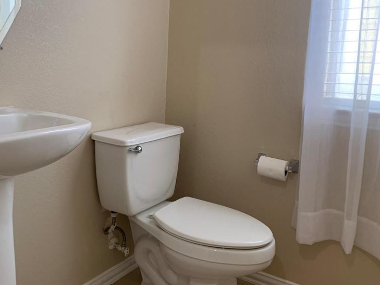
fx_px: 384
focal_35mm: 35
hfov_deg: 52.0
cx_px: 138
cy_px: 110
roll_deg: -1.6
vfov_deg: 40.5
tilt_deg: -6.0
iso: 100
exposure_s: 1/60
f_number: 1.8
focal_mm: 4.25
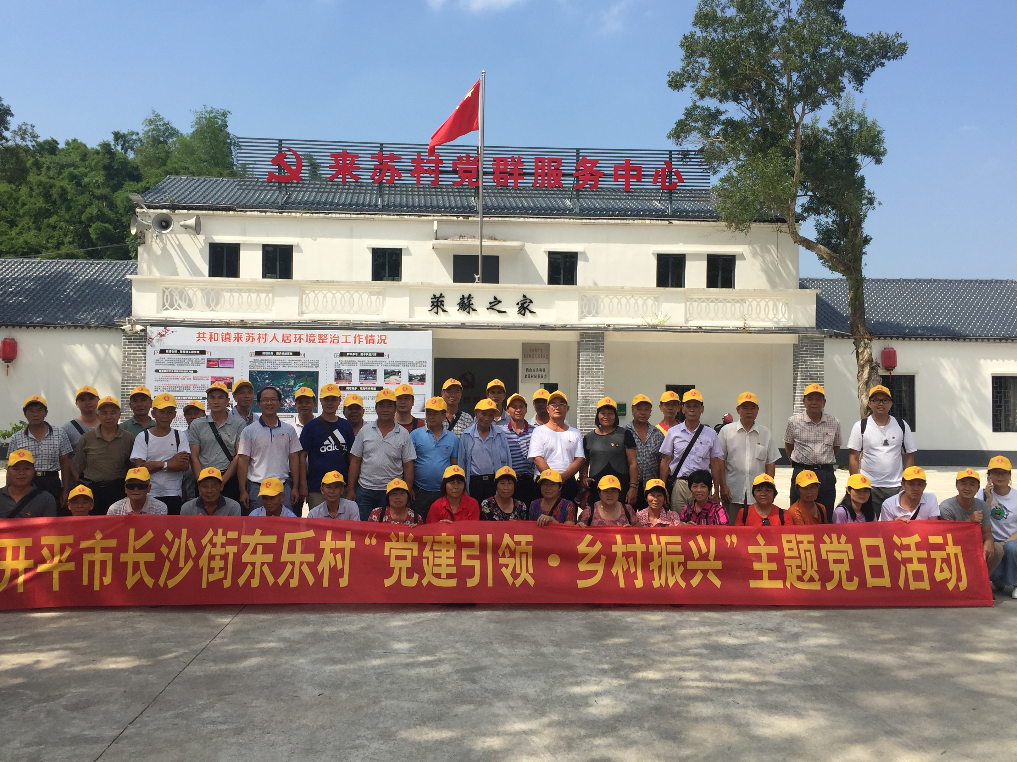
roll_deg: -1.2
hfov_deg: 55.3
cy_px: 373
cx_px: 491
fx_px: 970
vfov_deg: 42.9
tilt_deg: +0.8
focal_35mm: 33
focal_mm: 4.15
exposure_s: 1/1980
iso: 32
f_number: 2.2
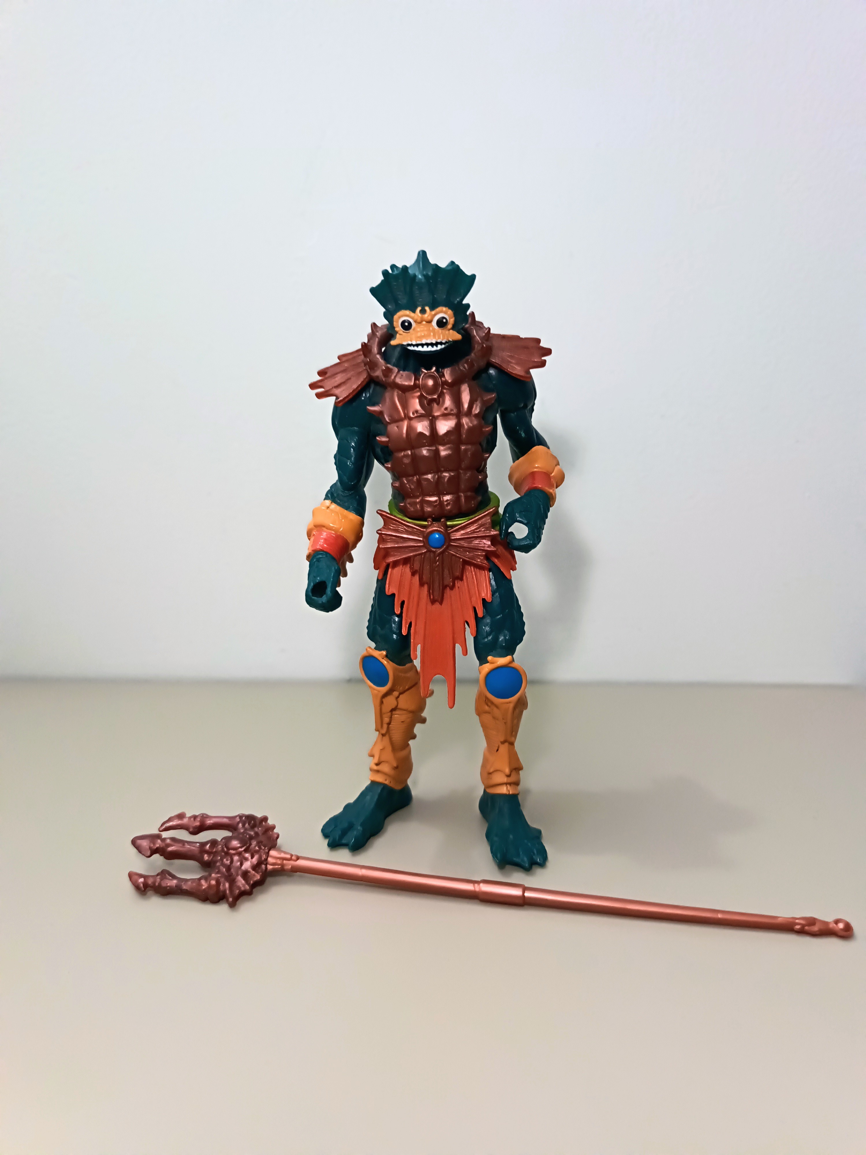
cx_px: 433
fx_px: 801
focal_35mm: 24
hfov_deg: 56.8
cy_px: 578
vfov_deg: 71.6
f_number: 1.75
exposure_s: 1/33.3
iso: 2000
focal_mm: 5.25
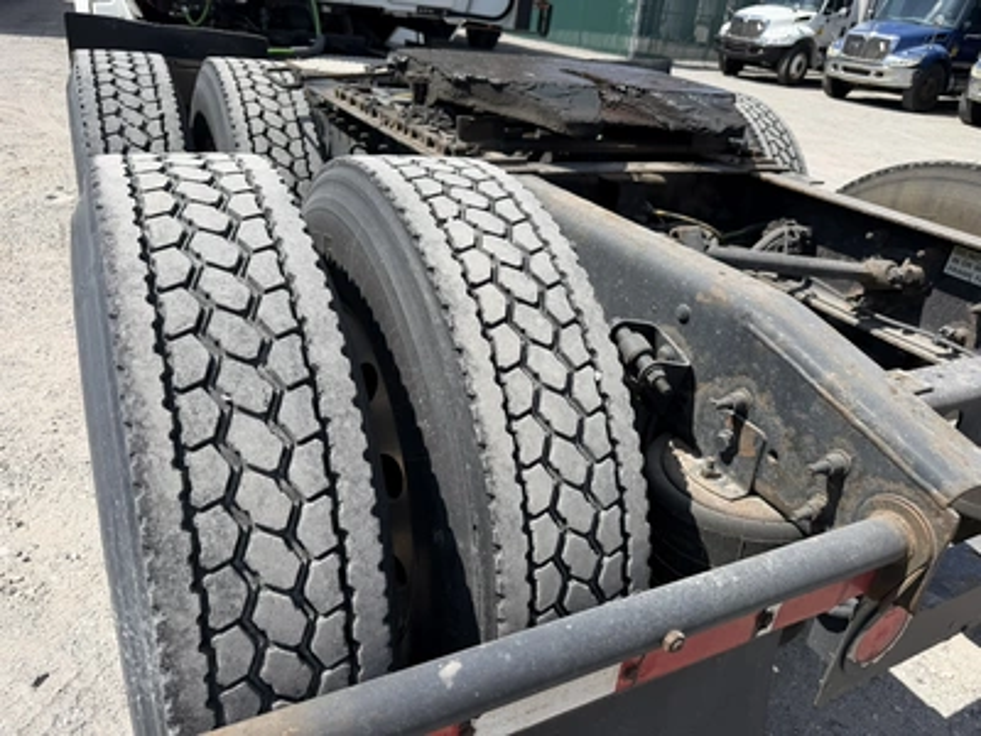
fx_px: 680
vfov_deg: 56.8
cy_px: 368
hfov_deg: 71.6
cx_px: 490
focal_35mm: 24
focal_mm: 6.76
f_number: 1.78
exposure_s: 1/4405
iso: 80
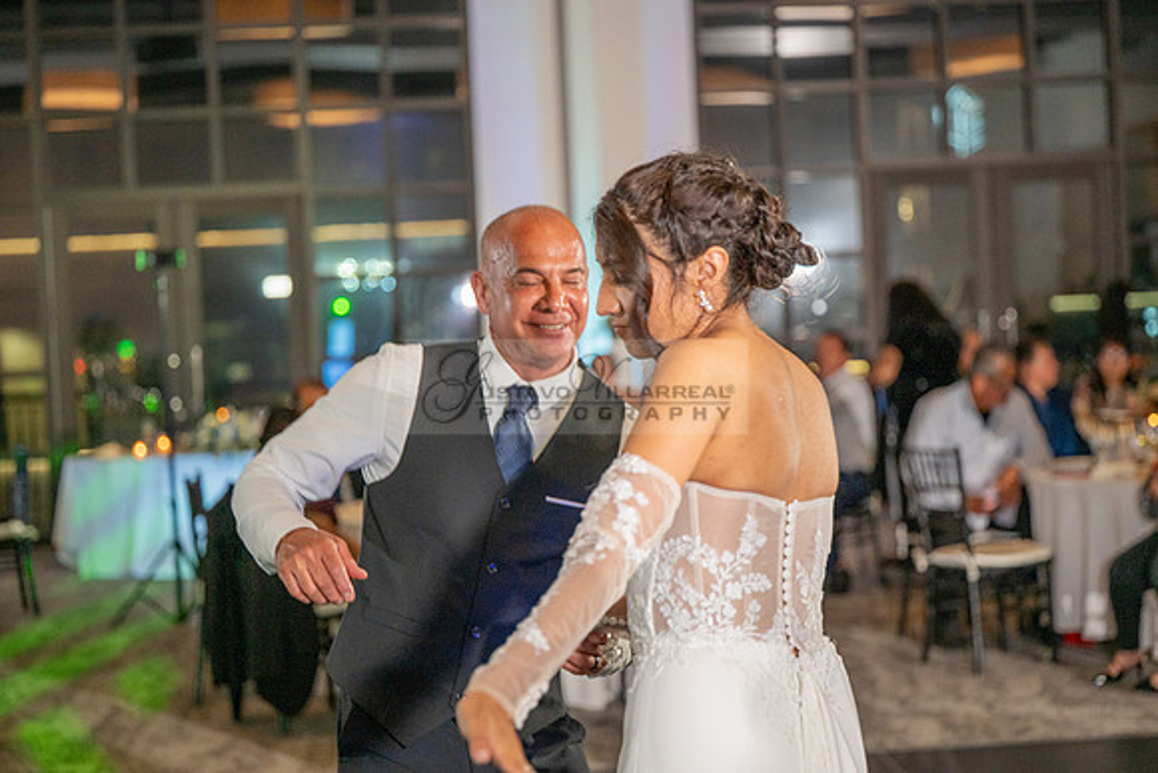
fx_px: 2252
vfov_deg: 19.5
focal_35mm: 70
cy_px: 386
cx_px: 579
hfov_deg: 28.8
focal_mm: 70
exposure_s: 1/125
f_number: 2.8
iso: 1000
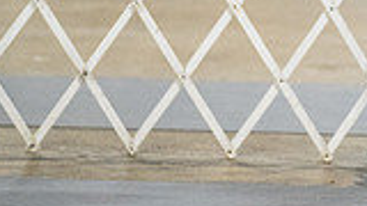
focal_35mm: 633
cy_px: -52
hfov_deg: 3.4
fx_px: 6160
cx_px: 509
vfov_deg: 1.9
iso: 3200
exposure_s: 1/200
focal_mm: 167
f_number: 2.8
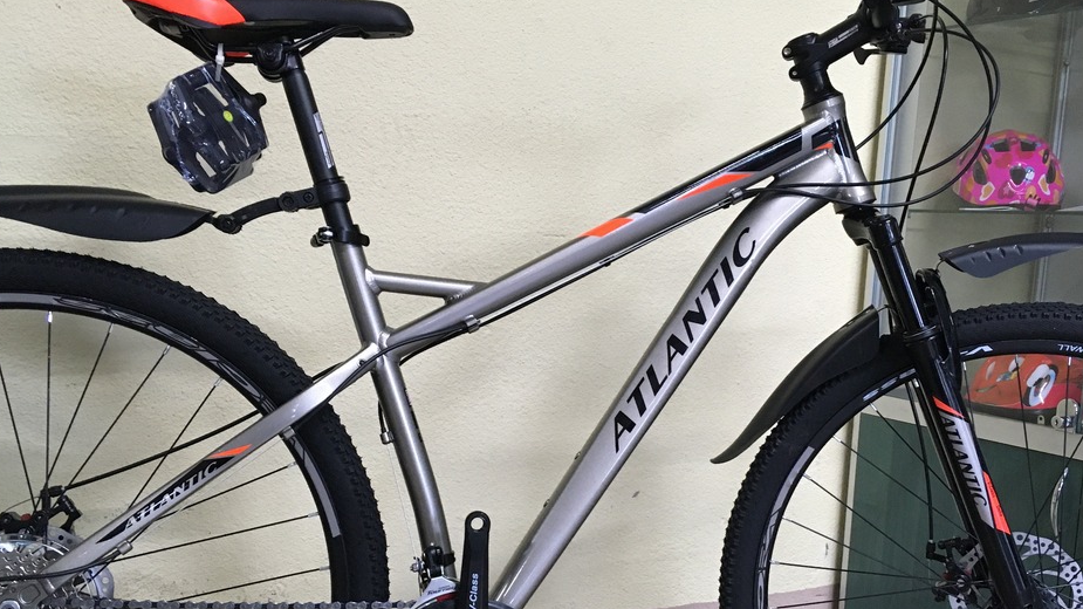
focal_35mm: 41
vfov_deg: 28.9
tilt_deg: -9.2
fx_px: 1177
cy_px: 390
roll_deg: -3.8
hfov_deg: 49.3
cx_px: 610
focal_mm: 4.15
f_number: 2.2
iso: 200
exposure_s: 1/33
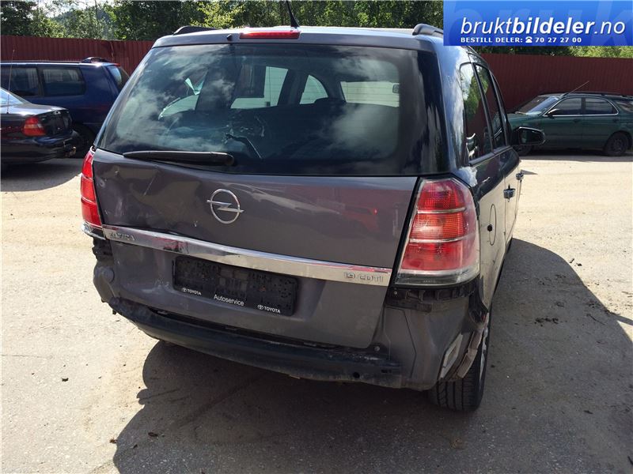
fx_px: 530
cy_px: 237
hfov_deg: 61.7
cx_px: 316
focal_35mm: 29
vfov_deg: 48.2
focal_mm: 4.15
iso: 32
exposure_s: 1/1325
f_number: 2.2
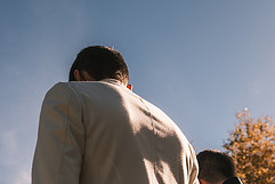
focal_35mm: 65
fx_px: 497
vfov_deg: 20.6
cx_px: 194
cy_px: 162
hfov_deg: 30.6
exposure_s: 1/4000
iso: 125
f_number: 2.5
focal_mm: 18
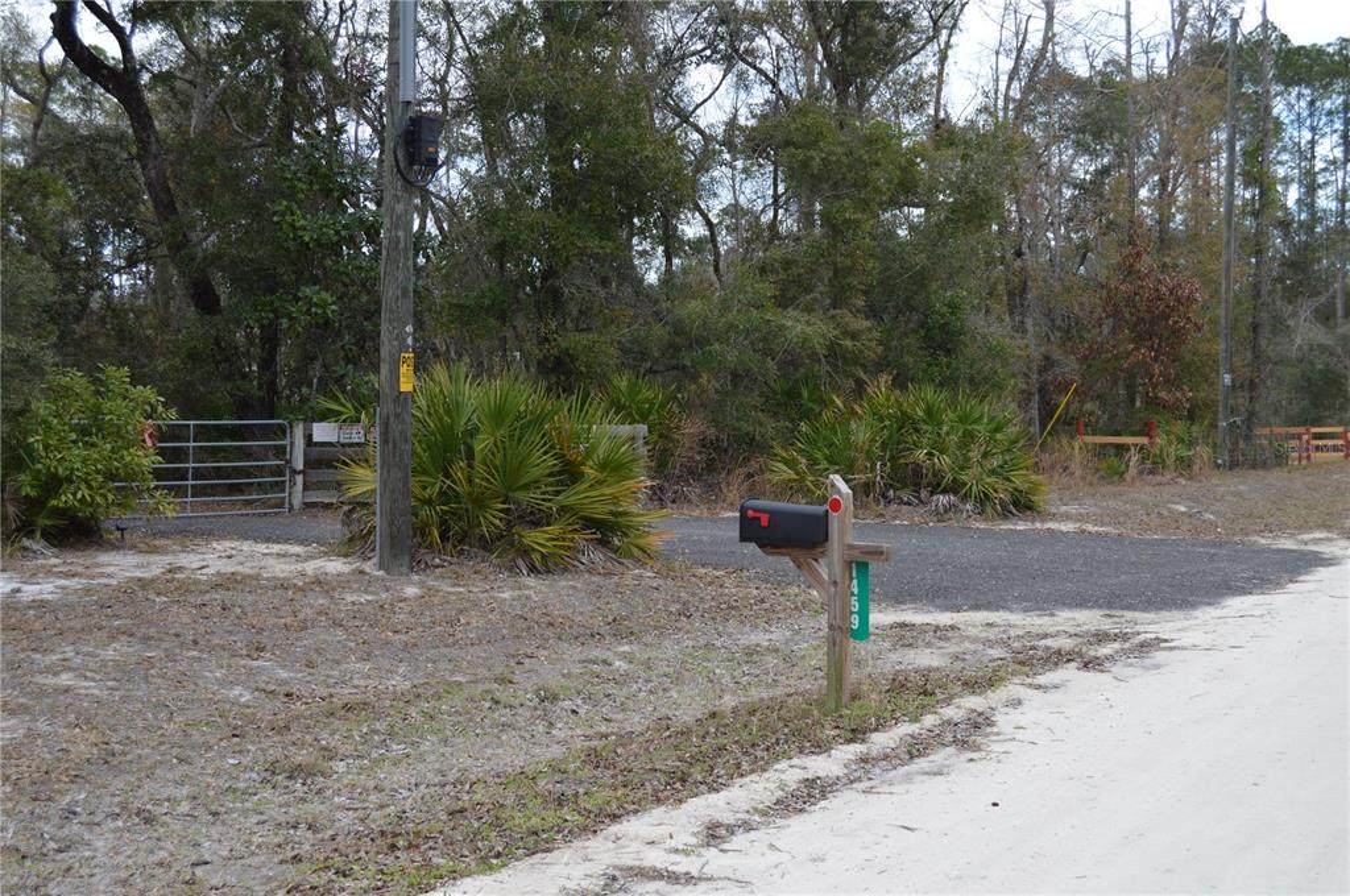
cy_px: 448
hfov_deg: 41.2
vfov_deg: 28.0
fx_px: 1798
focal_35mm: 48
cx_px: 675
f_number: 6.3
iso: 100
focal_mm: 32
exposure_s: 1/160
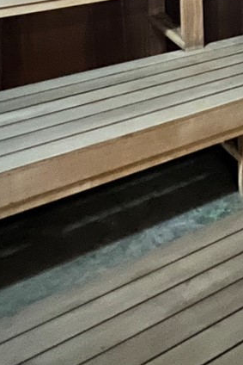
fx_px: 516
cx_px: 313
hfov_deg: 23.5
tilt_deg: -5.5
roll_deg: +0.9
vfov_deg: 30.9
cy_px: -102
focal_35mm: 51
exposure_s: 1/10
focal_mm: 1.57
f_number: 1.8
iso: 800
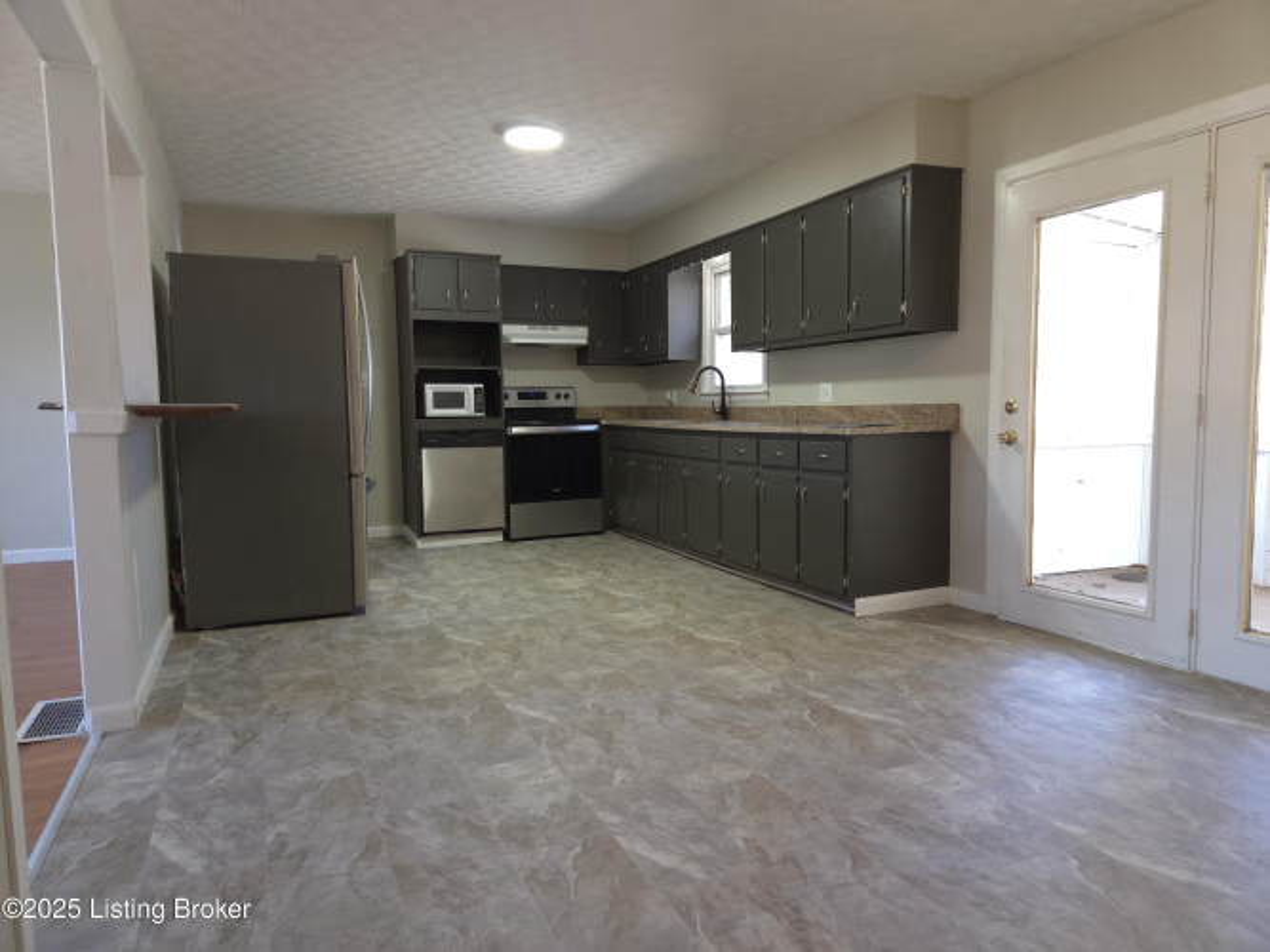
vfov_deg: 58.9
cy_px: 476
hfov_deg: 73.9
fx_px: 844
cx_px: 635
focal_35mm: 23
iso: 250
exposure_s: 1/60
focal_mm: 5.4
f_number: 1.8
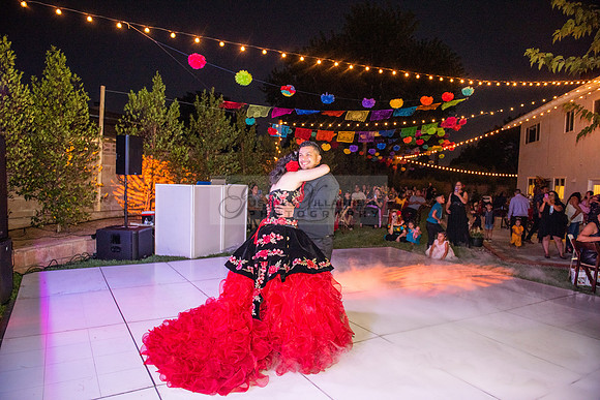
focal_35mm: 24
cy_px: 200
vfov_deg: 53.2
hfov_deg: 73.7
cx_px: 300
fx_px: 400
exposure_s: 1/200
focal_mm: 24
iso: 1600
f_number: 3.5
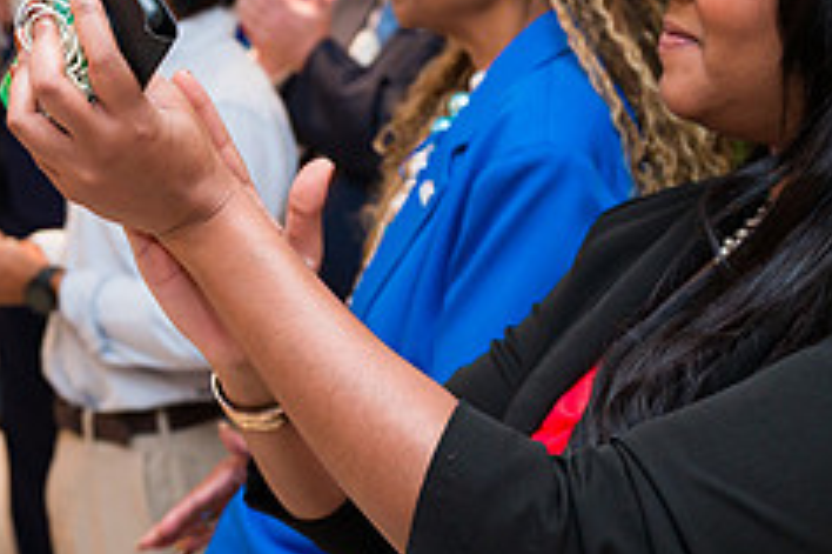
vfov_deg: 16.9
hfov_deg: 23.9
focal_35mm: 80
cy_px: 88
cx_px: -56
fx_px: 1848
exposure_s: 1/200
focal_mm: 32
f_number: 3.5
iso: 640
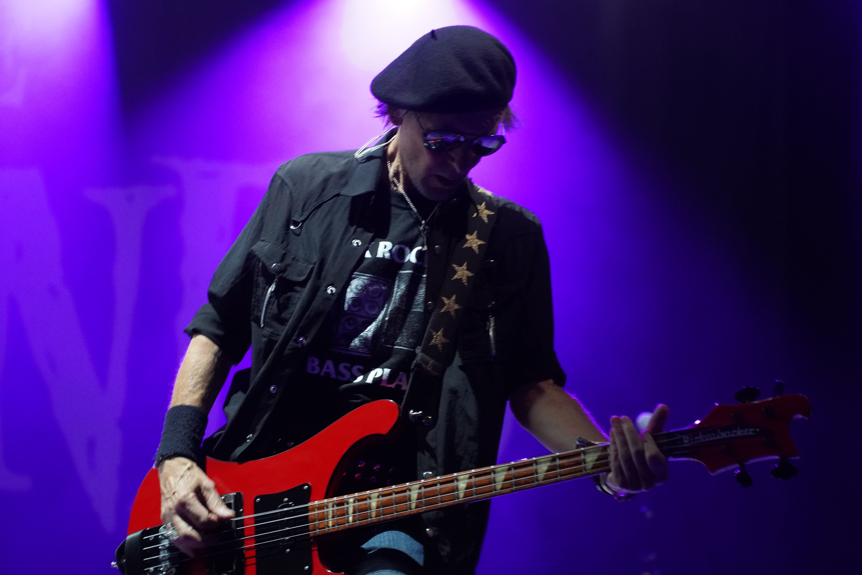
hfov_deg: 19.5
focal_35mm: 105
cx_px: 431
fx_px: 2514
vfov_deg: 13.0
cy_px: 288
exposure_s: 1/160
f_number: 4
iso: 8000
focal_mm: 105
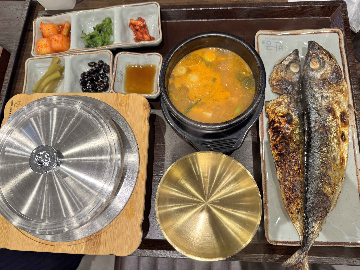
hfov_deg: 71.6
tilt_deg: -76.0
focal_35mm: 24
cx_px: 180
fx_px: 250
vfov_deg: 56.8
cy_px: 135
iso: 125
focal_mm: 6.76
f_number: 1.78
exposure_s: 1/60
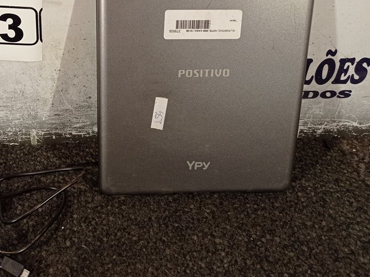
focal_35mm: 43
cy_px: 89
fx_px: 460
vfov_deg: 33.3
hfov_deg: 42.3
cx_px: 86
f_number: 1.79
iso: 105
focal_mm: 4.7
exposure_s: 1/60
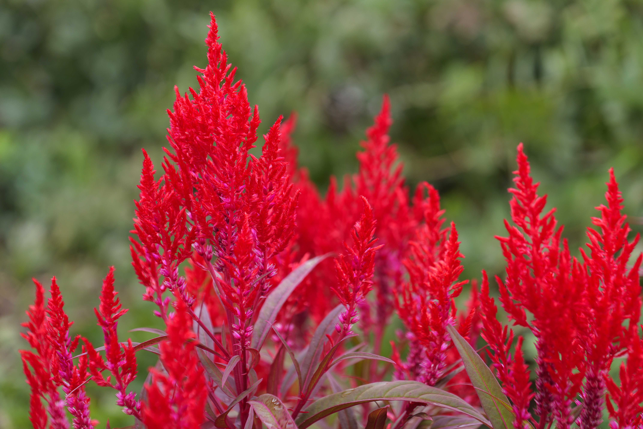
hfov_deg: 19.5
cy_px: 214
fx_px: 1875
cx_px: 322
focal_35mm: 105
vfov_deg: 13.0
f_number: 5
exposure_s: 1/160
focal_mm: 105
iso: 200
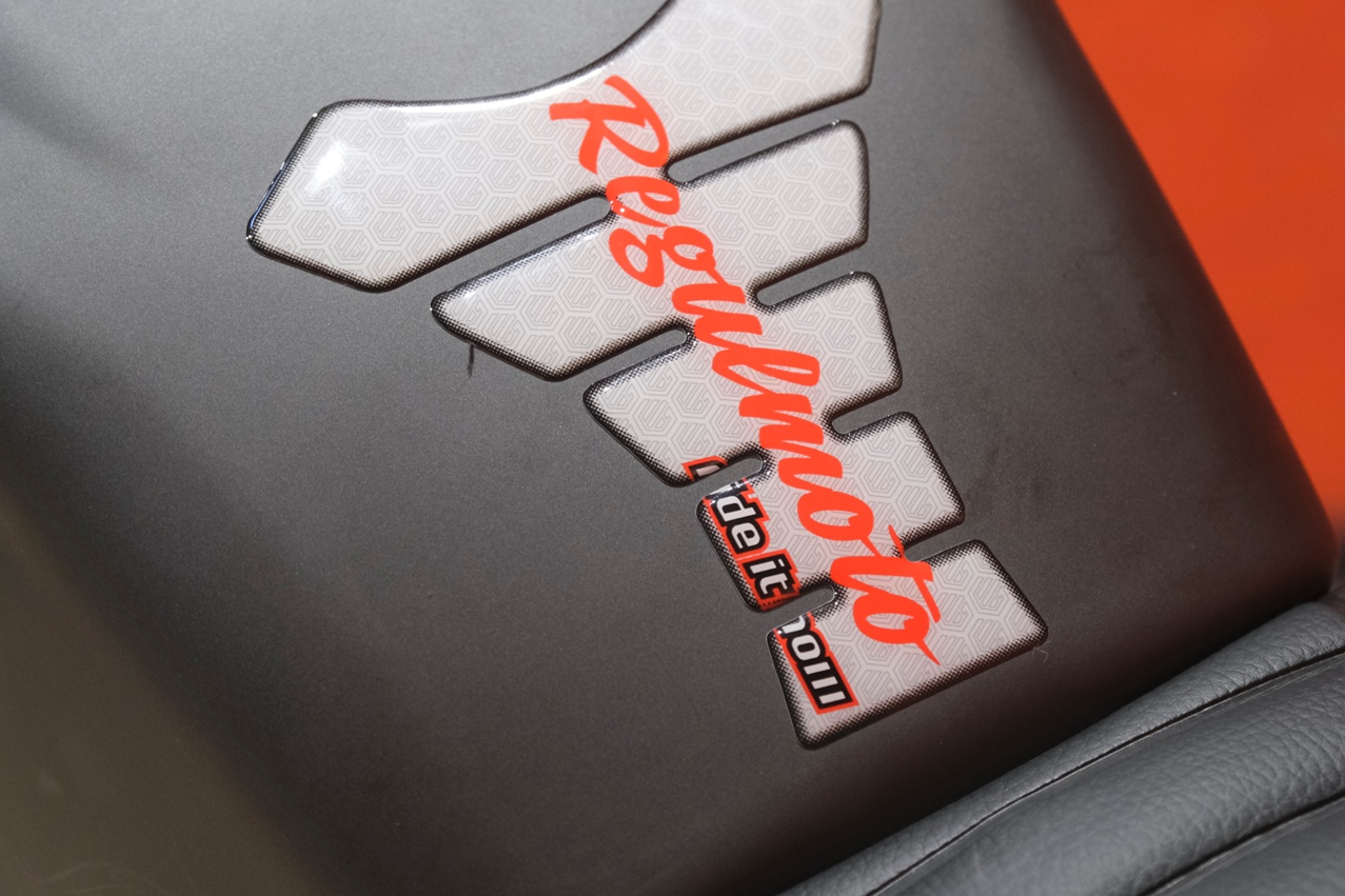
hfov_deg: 20.6
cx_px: 759
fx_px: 3698
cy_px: 430
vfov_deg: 13.8
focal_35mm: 99
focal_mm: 52.4
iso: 1600
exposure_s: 1/100
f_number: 4
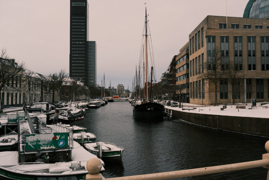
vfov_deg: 37.9
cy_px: 90
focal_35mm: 35
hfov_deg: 54.4
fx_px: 262
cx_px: 134
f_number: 9
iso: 500
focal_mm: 23
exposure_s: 1/500
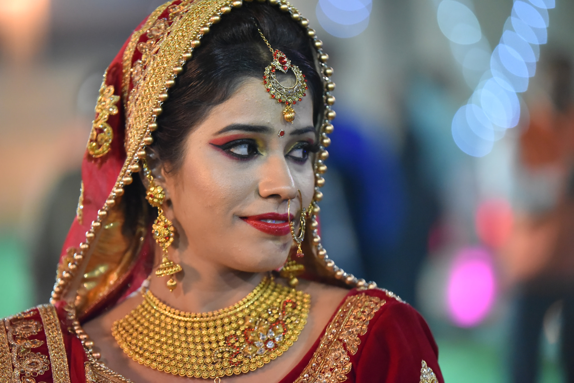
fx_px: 2791
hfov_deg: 11.7
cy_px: 192
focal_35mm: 175
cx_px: 287
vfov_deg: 7.9
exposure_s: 1/640
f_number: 2.8
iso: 5600
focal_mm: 175
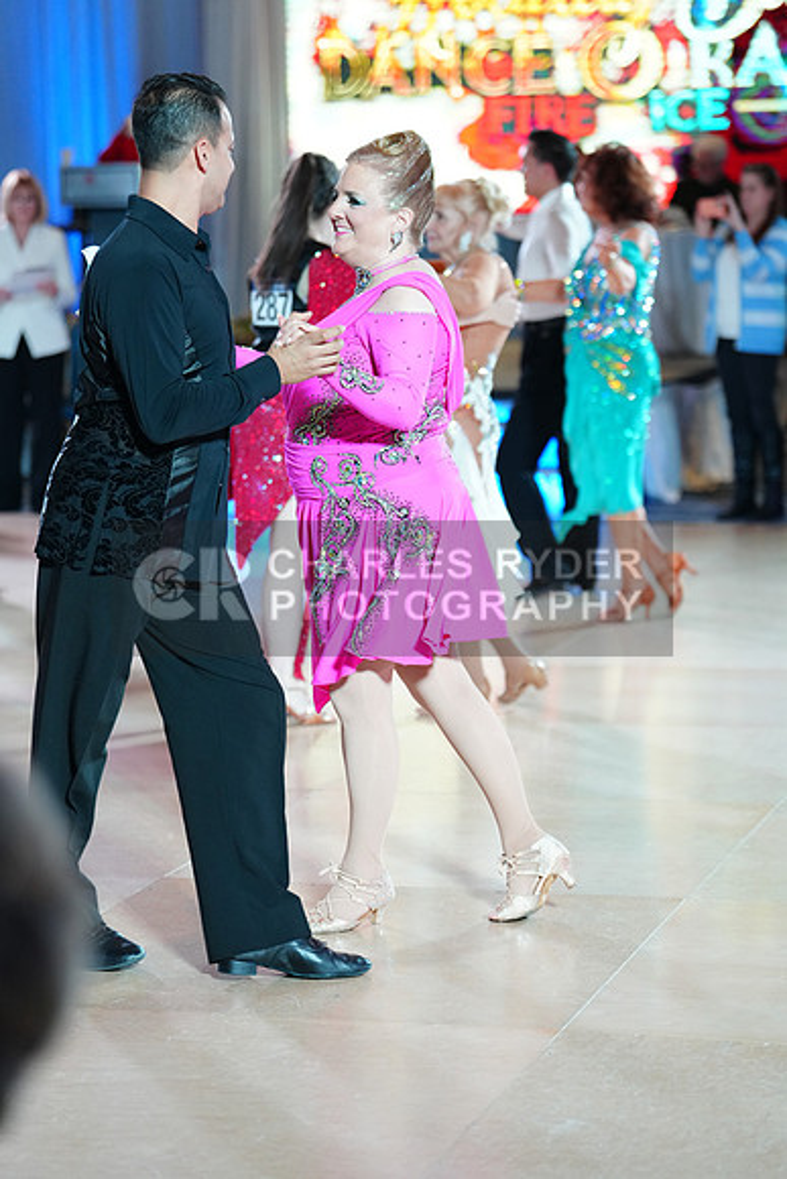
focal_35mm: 101
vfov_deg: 20.2
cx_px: 394
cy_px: 590
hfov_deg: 13.6
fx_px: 3310
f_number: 2.8
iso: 2000
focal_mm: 101
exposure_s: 1/640
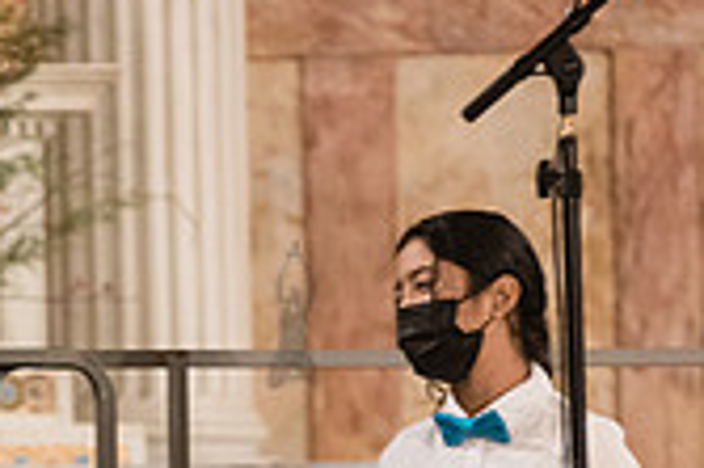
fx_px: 12542
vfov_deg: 2.1
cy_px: 516
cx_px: -253
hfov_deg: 3.2
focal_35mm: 642
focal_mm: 185
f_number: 5
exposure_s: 1/125
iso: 4000
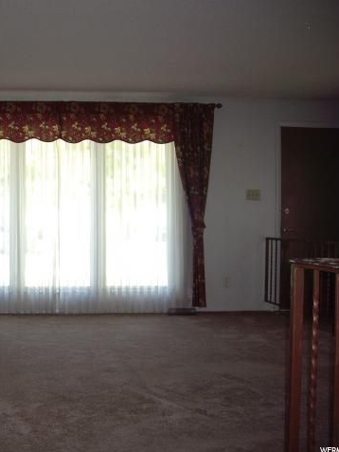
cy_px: 226
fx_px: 666
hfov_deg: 27.7
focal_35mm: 51
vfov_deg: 37.5
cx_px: 47
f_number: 2.7
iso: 100
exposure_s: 1/60
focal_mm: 6.2
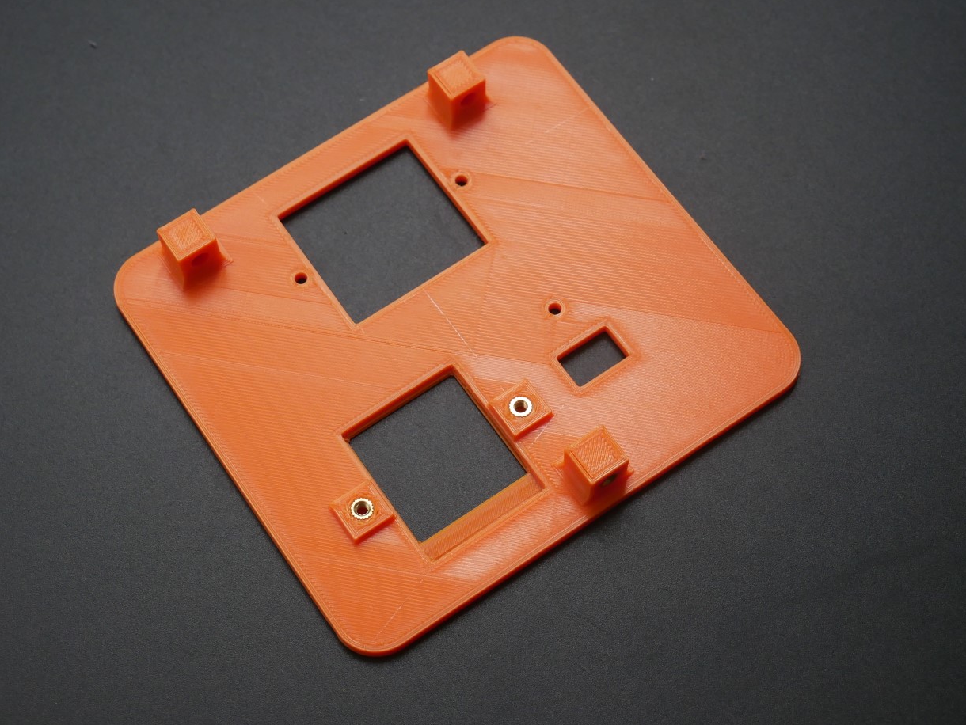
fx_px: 1843
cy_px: 333
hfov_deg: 29.4
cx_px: 429
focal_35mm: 66
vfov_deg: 22.3
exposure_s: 1/100
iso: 800
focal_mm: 28
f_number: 4.7
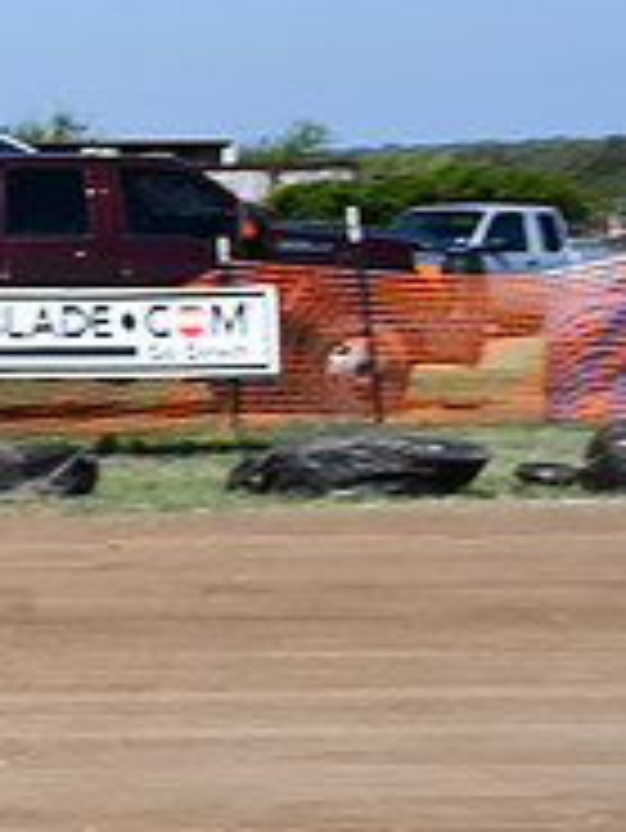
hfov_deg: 8.3
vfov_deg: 11.5
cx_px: -567
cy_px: 560
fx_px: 4143
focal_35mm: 172
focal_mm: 38
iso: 100
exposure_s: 1/320
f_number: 9
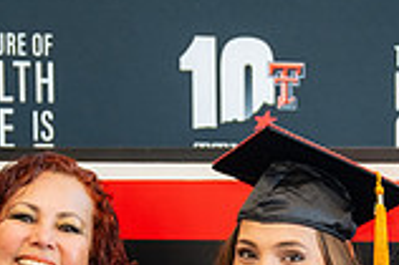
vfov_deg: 7.9
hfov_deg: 12.1
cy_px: 419
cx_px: 295
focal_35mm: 169
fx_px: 1871
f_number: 2.8
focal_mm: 39
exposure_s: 1/160
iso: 800
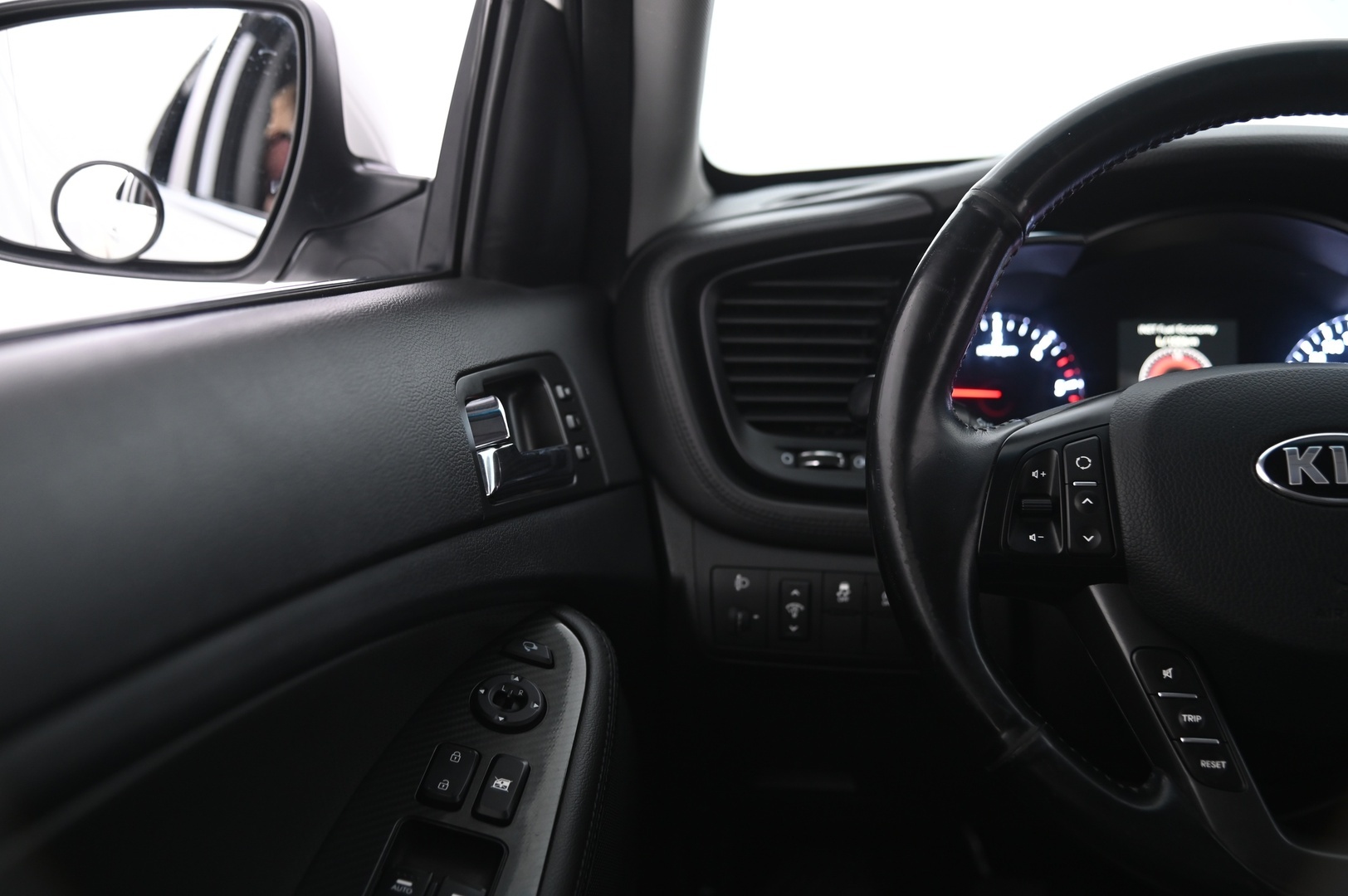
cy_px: 448
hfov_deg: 48.5
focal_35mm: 40
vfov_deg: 33.3
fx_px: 1497
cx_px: 674
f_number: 4
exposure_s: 1/10
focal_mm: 40
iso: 1000
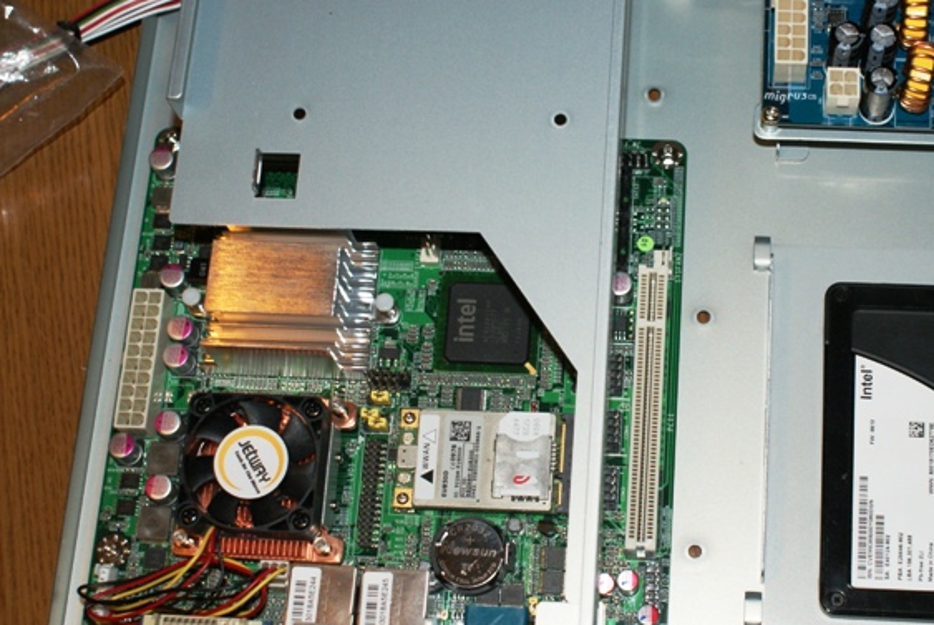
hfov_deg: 31.2
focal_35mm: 64
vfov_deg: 21.3
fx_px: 1663
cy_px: 285
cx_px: 597
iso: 400
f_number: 5.6
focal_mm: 30
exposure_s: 1/60
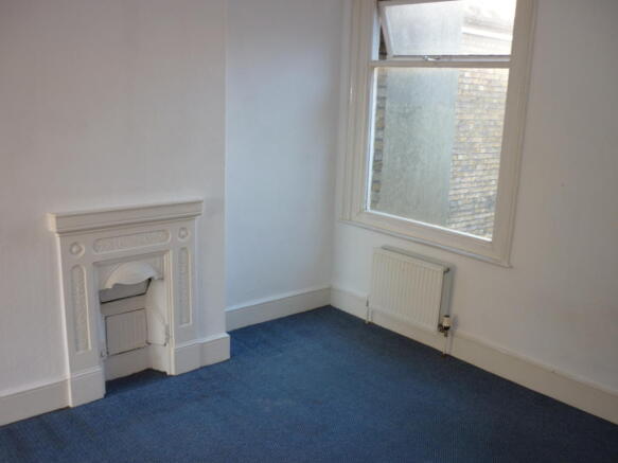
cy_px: 232
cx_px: 309
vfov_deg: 42.9
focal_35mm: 33
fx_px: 589
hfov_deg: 55.4
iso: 80
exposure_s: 1/30
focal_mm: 5.5
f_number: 2.8
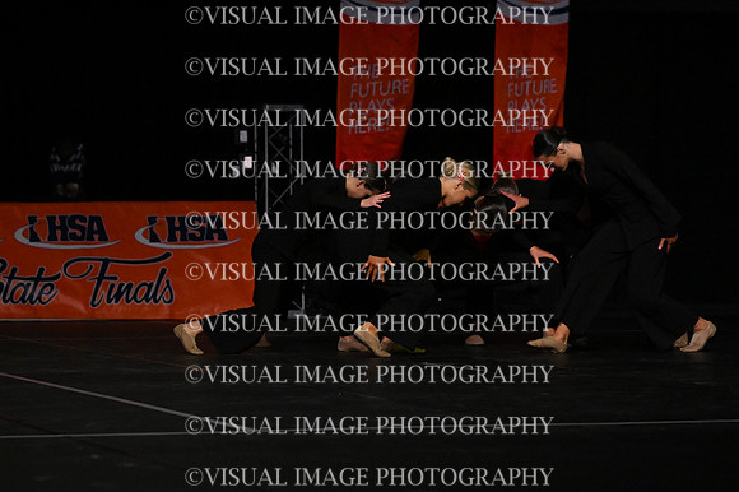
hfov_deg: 13.1
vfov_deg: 8.7
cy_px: 246
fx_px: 3221
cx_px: 370
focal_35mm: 157
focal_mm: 105
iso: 6400
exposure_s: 1/1000
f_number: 4
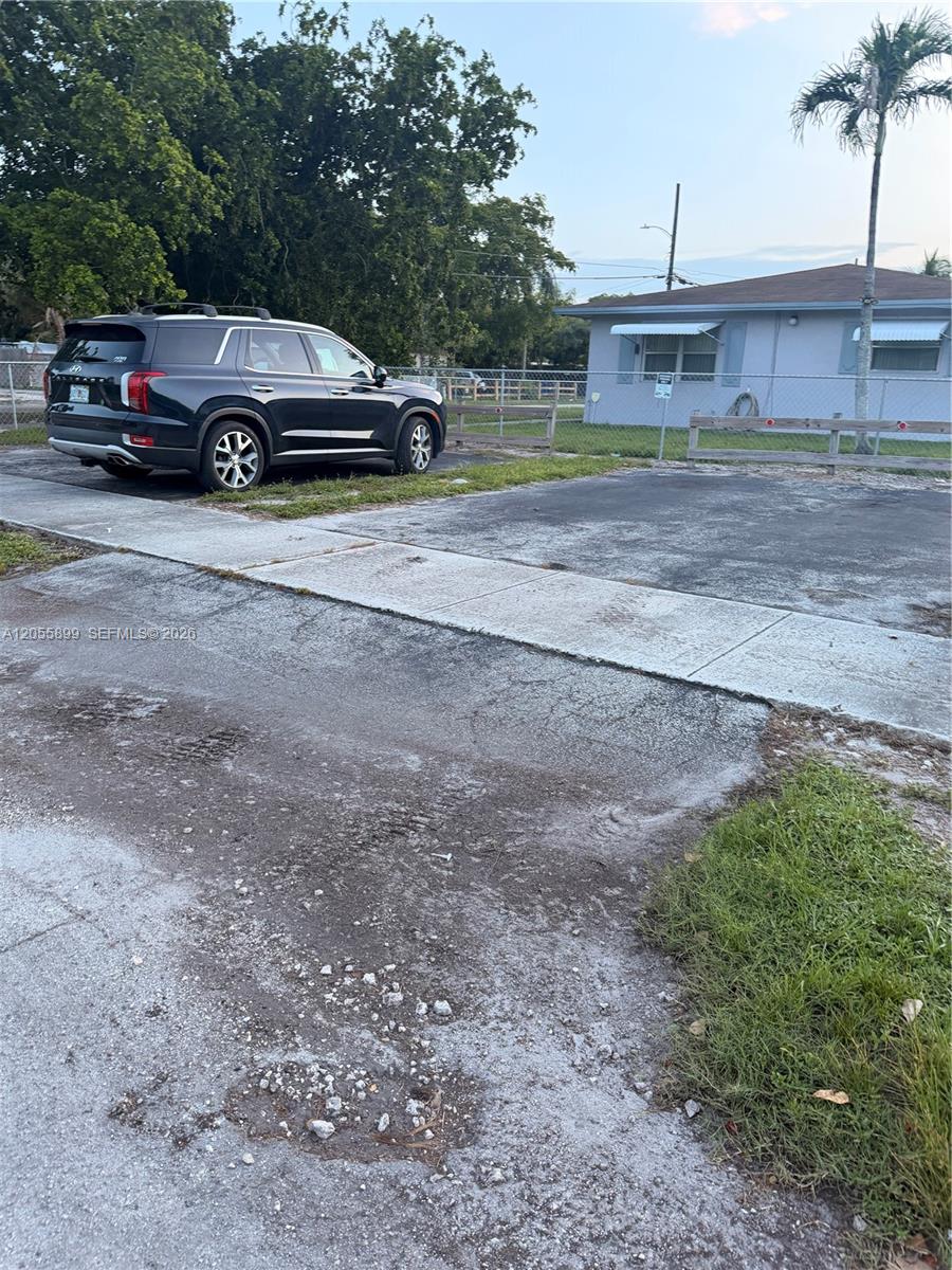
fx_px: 880
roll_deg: -3.7
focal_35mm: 24
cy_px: 635
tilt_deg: -14.9
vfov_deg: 71.6
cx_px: 476
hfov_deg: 56.8
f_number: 1.78
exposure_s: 1/82
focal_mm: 6.76
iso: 200
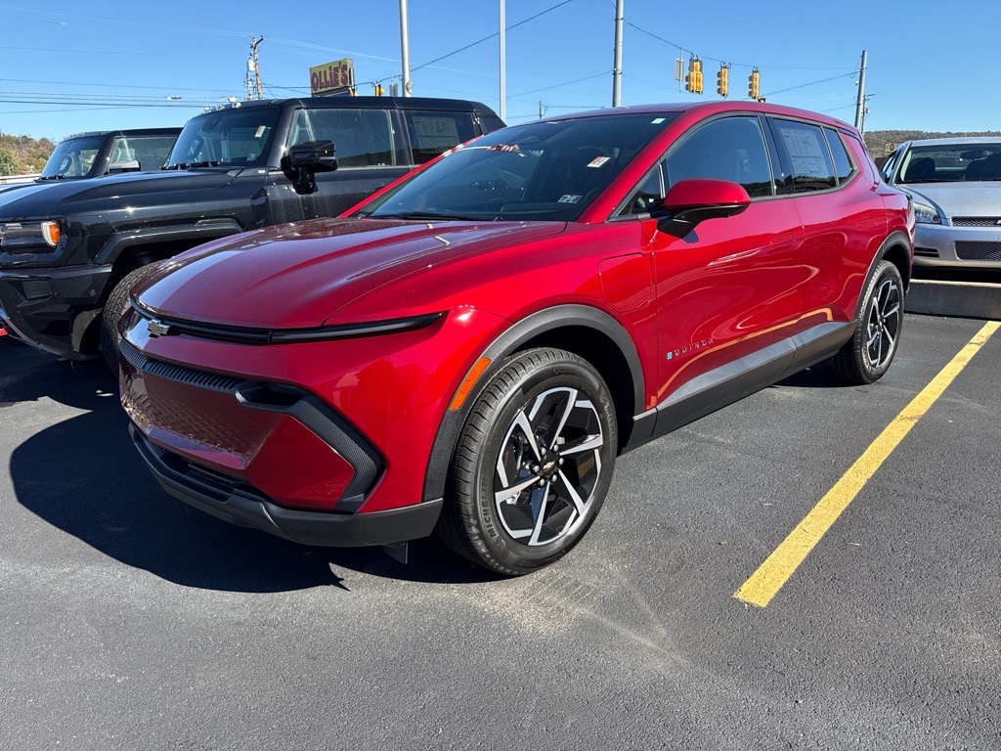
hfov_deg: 71.6
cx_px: 500
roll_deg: +0.6
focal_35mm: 24
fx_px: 694
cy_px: 376
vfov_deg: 56.8
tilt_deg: -14.7
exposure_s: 1/1949
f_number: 1.78
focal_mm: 6.76
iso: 100
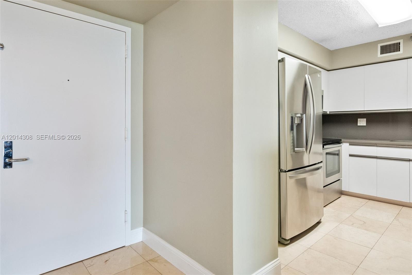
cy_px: 138
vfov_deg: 67.4
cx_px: 206
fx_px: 206
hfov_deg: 90.0
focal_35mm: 18
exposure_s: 1/20
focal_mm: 12
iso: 2500
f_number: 8
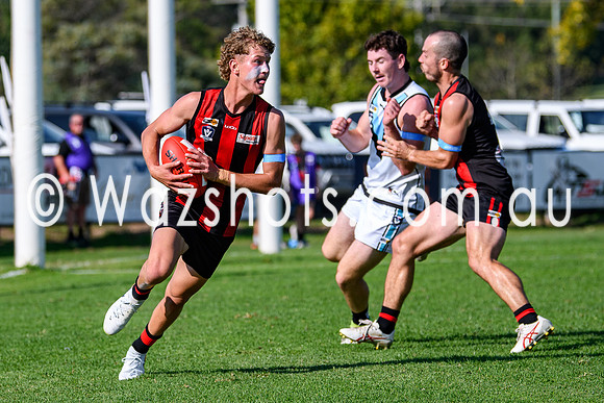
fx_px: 4861
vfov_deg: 4.7
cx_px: 244
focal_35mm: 290
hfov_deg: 7.1
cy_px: 235
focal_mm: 120
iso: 140
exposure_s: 1/3200
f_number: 2.8
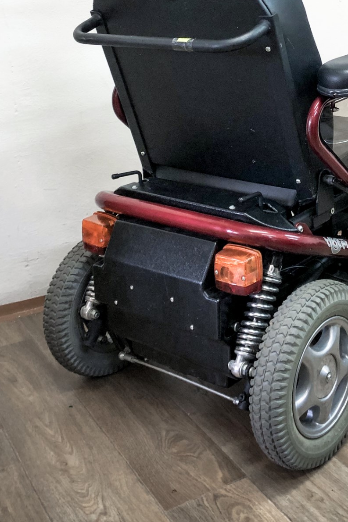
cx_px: 249
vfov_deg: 40.5
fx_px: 682
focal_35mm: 47
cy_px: 117
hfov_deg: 28.3
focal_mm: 4
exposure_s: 1/25
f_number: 1.8
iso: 40
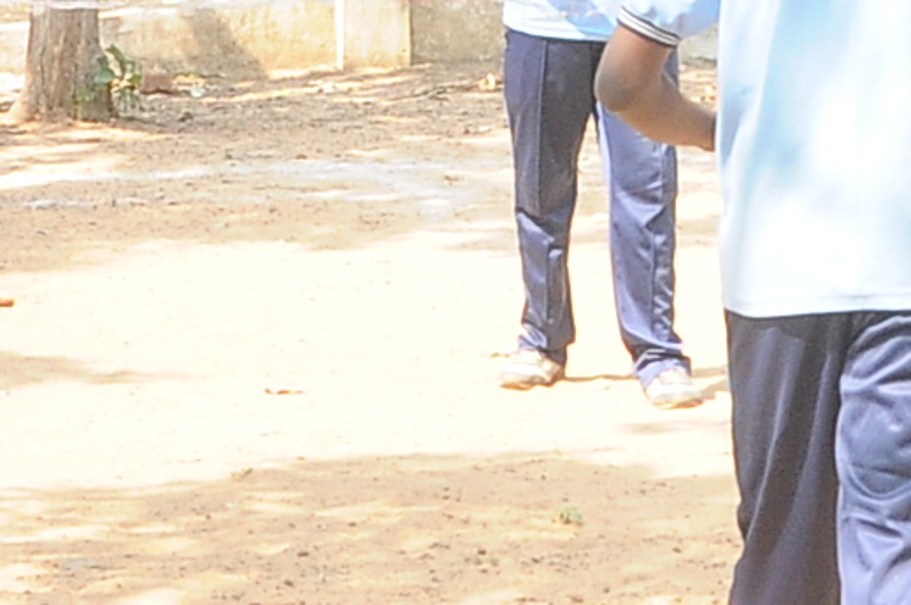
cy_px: 196
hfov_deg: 10.5
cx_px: 832
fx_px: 4932
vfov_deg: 7.0
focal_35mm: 195
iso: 400
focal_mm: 21
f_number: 11
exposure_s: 1/125
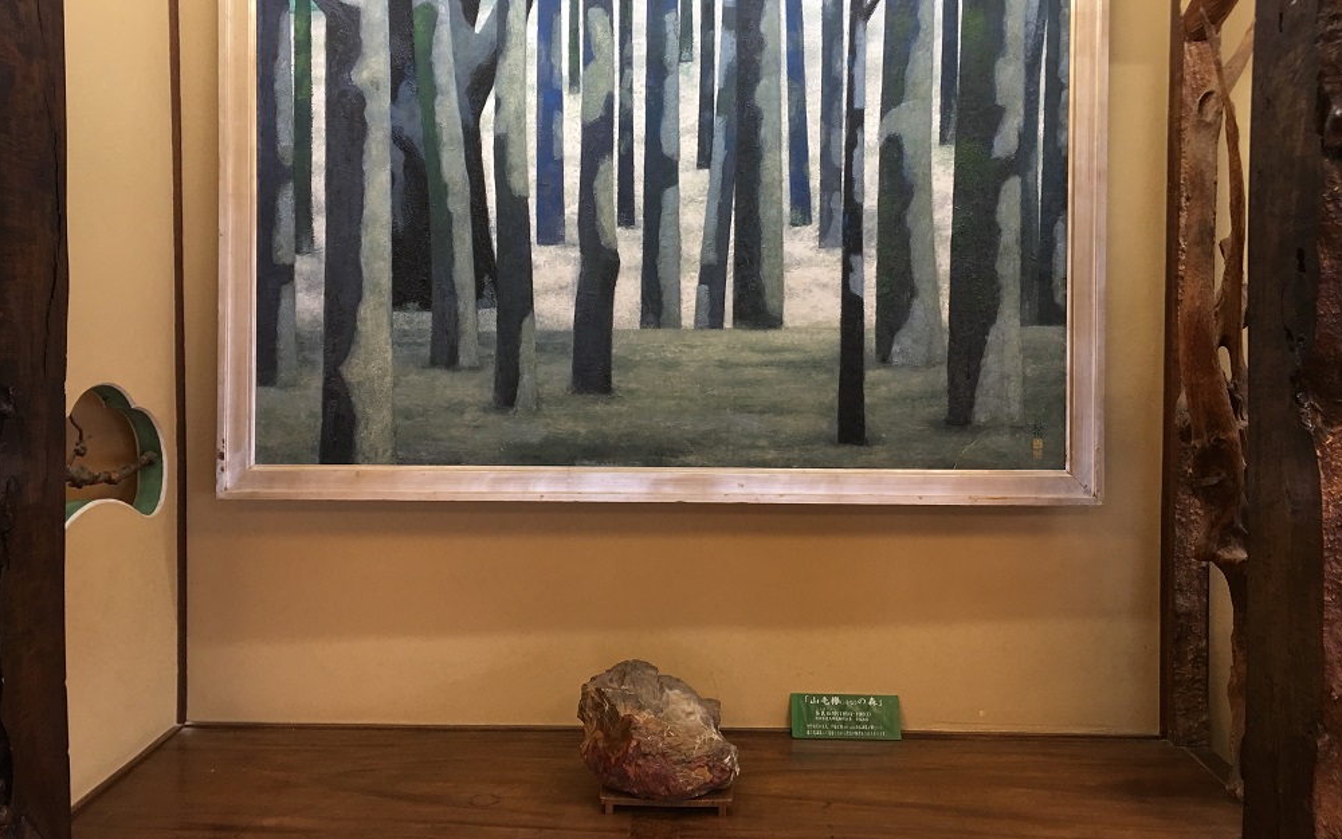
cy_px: 357
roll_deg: -0.9
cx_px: 672
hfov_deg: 61.2
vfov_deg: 40.5
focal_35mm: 31
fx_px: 1134
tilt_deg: -0.2
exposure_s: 1/15
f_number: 2.2
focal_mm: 4.15
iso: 50
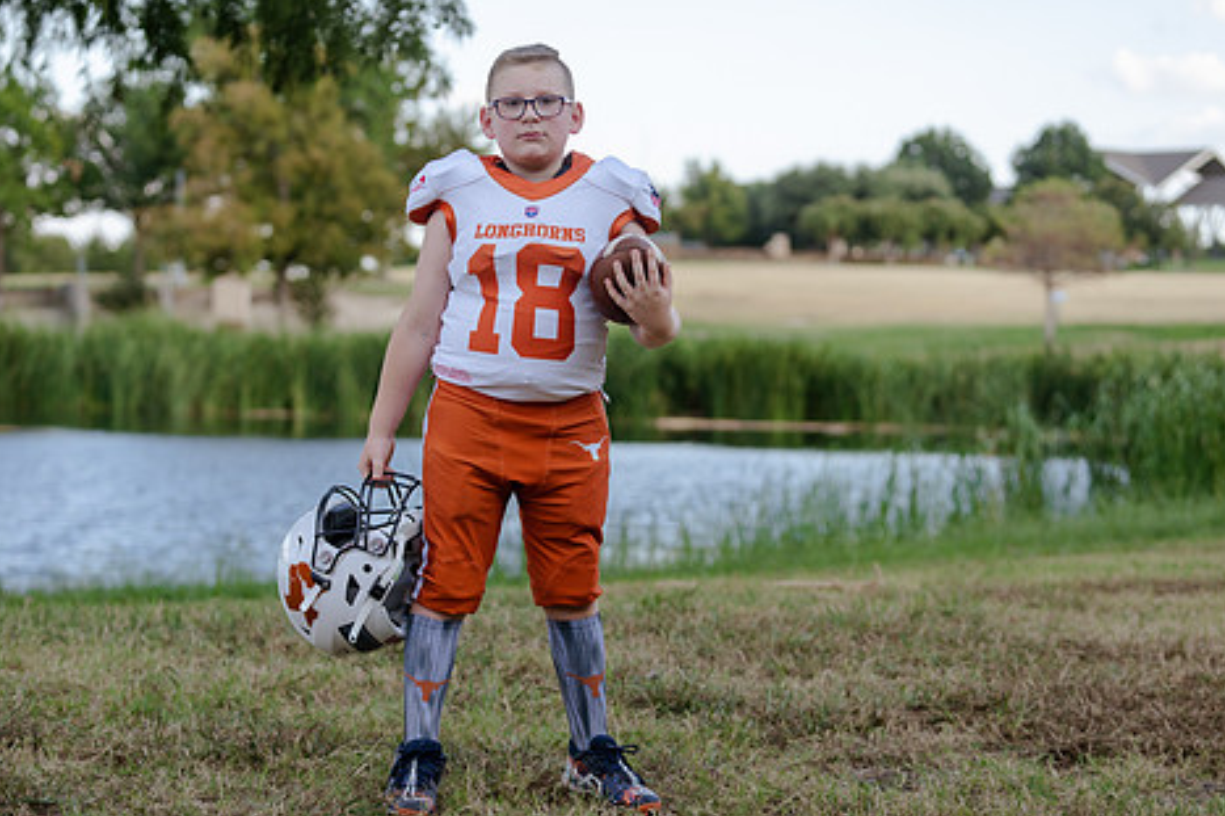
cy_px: 379
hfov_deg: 23.4
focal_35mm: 87
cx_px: 551
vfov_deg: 15.7
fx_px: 2959
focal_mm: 70
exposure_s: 1/320
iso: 125
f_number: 3.2
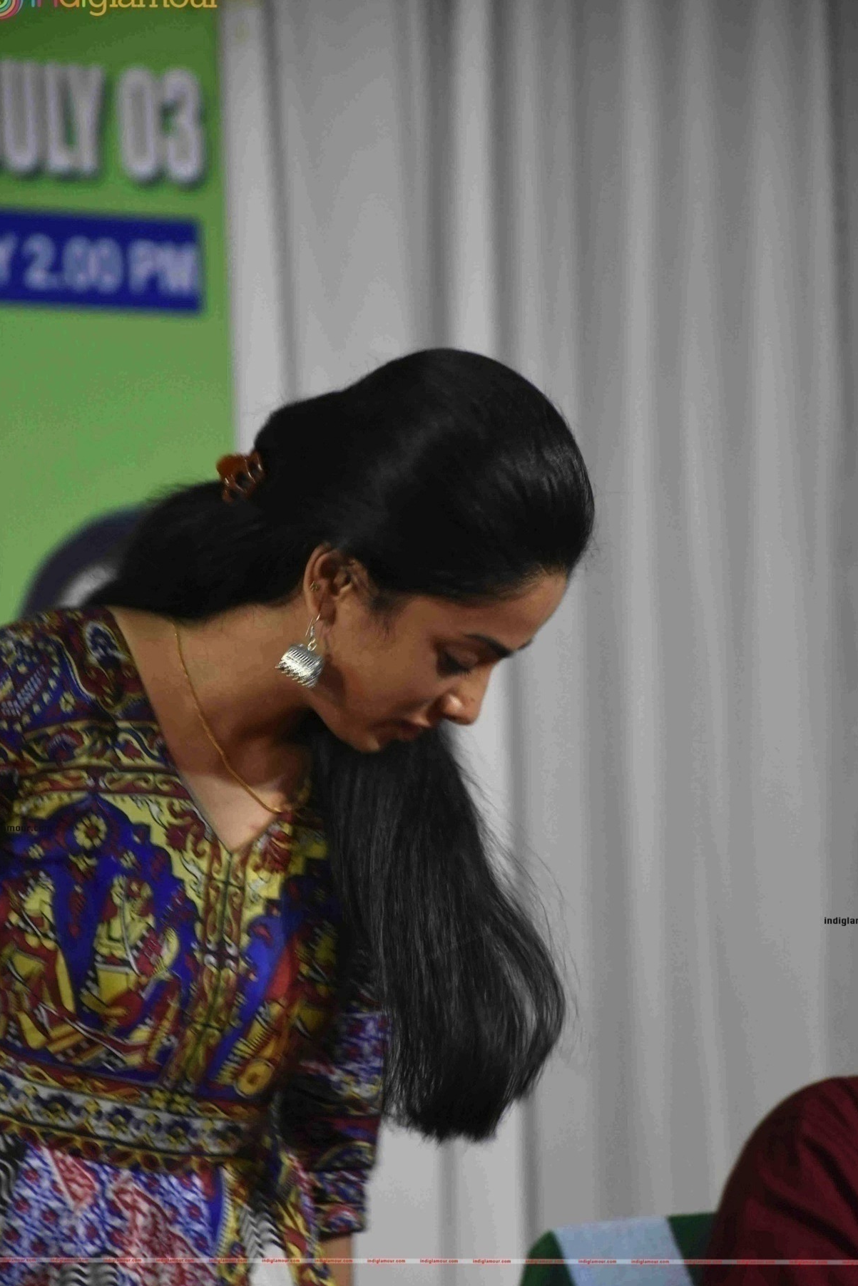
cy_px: 666
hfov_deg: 6.1
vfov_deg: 9.1
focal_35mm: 227
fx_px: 8113
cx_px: 439
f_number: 5.6
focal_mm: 140
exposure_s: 1/100
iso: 2500
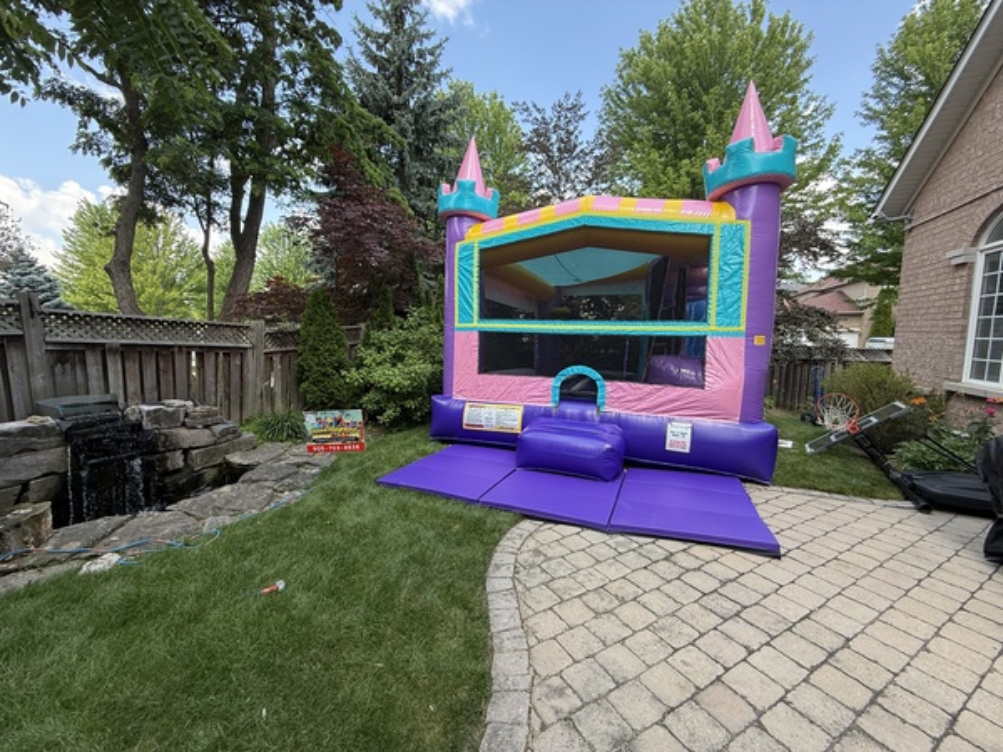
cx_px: 502
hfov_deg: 102.1
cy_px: 376
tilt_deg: -6.0
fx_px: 406
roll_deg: +0.8
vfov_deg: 85.7
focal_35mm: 14
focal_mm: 2.22
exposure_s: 1/251
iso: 50
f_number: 2.2
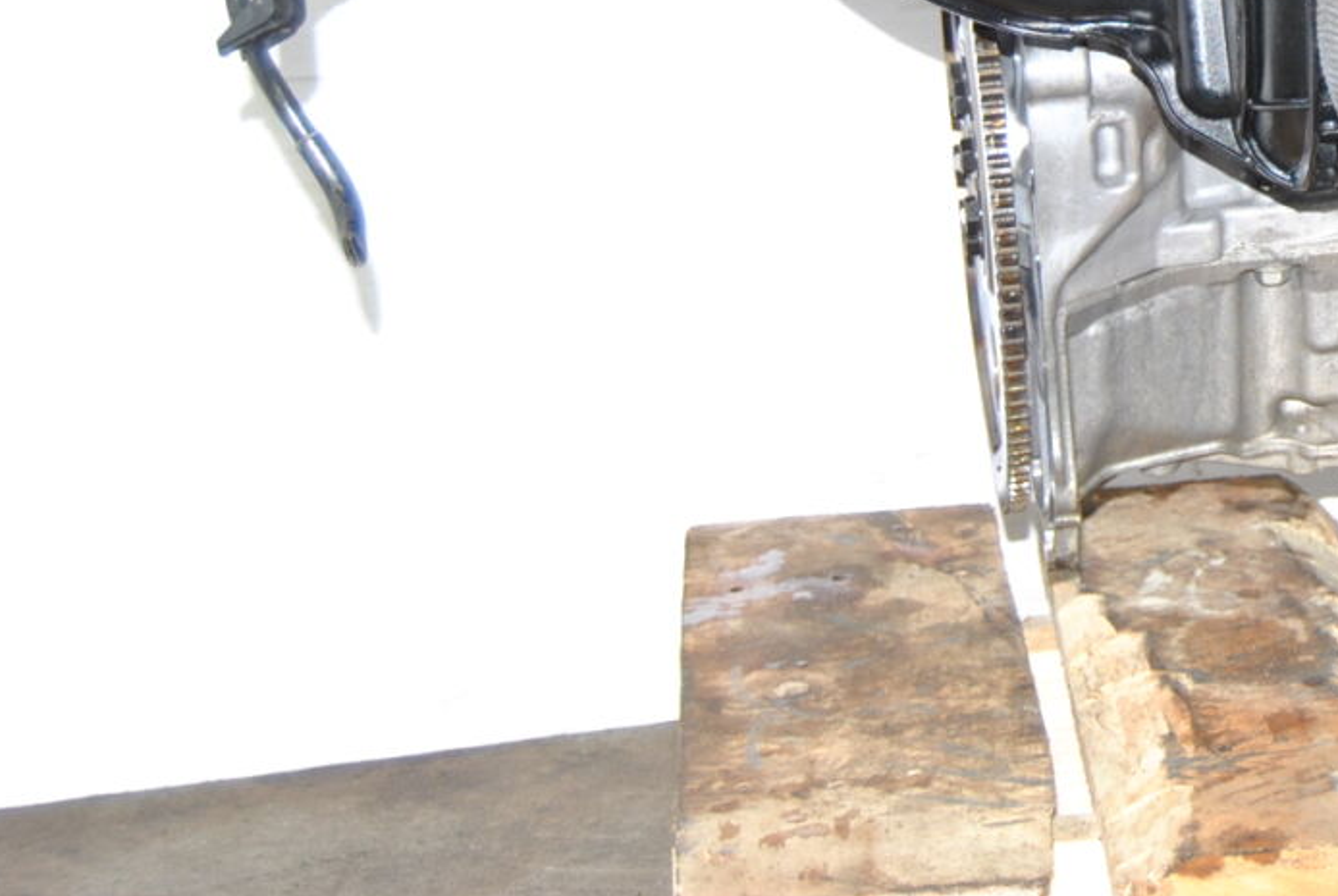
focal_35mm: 107
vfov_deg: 12.6
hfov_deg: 18.3
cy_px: -119
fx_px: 3988
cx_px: 1502
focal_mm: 31
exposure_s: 1/60
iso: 400
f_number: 4.2
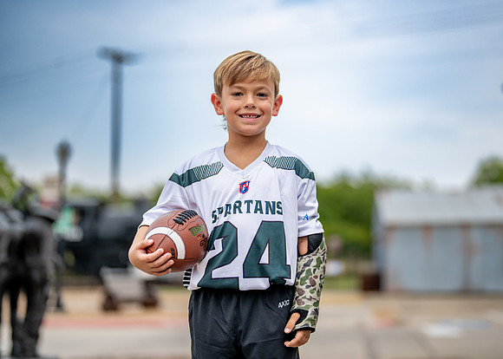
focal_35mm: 56
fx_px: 803
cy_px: 173
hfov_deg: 34.8
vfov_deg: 25.2
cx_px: 266
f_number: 1.2
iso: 250
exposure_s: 1/2000
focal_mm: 50
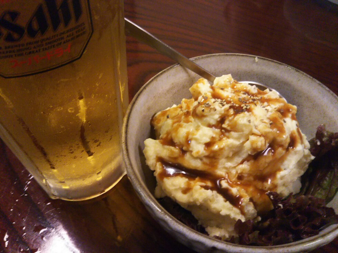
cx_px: 169
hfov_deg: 60.0
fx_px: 293
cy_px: 126
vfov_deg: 46.8
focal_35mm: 30
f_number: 2.2
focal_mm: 4
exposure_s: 1/30
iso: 250
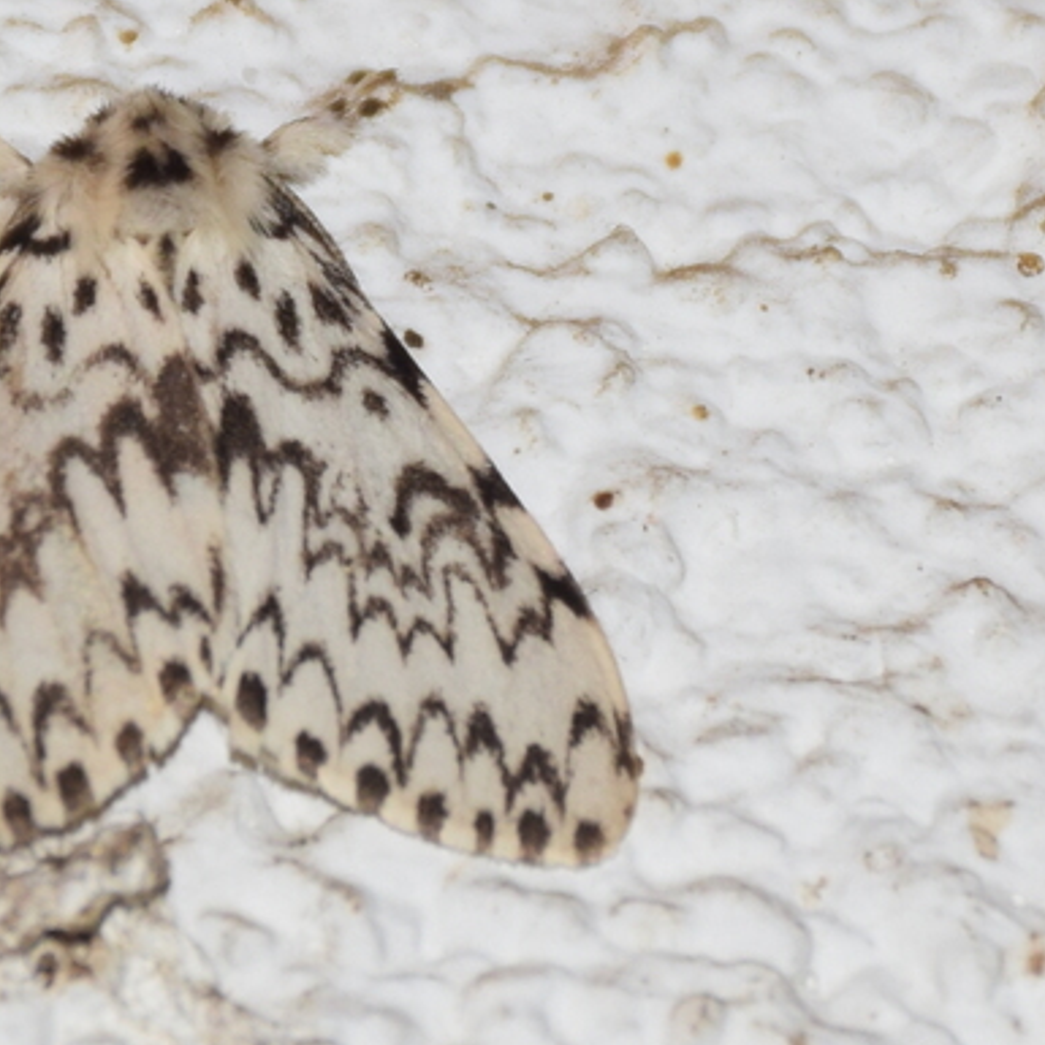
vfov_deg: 3.9
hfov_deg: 3.9
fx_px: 15199
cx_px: 183
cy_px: 451
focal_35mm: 445
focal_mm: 140
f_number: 7.1
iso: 320
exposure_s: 1/60
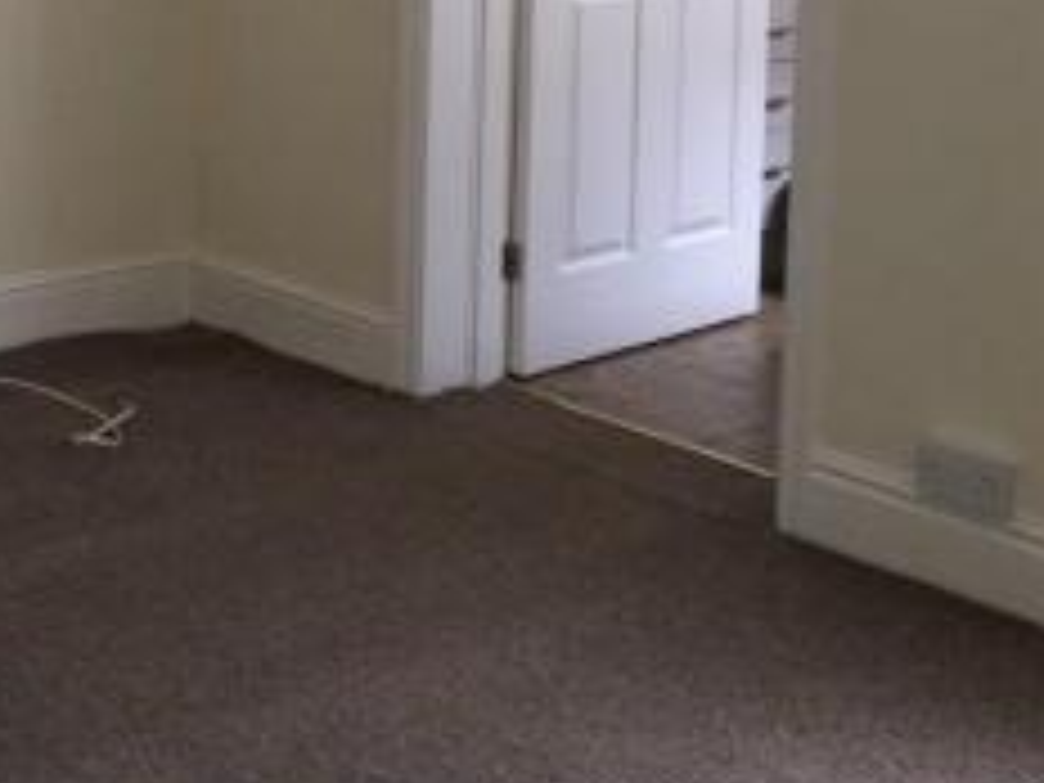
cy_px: -47
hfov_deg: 24.5
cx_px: -155
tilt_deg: -5.0
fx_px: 2202
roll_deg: -0.6
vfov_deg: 19.4
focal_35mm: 73
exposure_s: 1/33
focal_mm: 4.15
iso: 80
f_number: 2.2
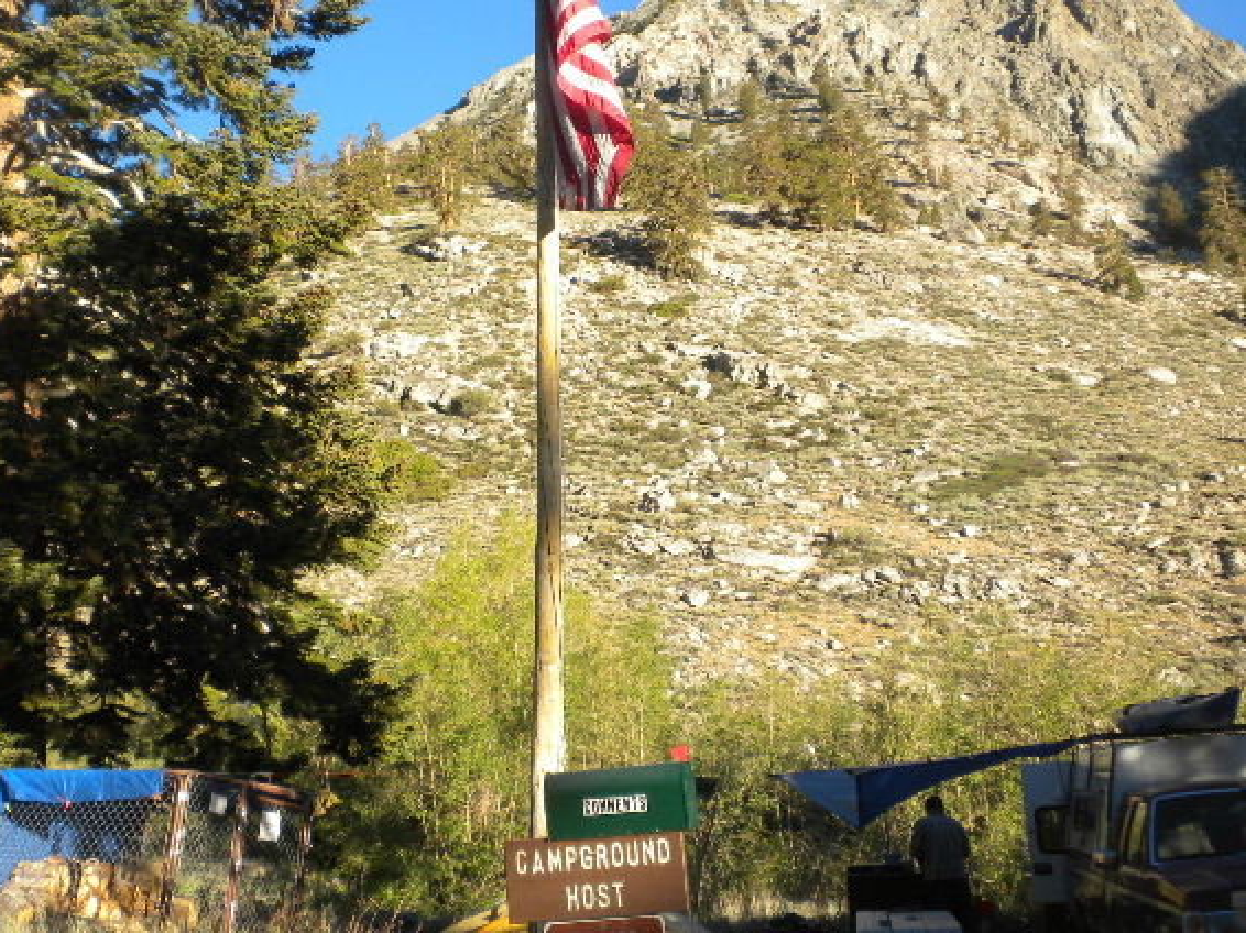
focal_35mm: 51
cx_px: 590
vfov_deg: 28.5
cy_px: 432
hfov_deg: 37.5
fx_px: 1835
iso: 152
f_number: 3.5
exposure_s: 1/502
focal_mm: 6.6
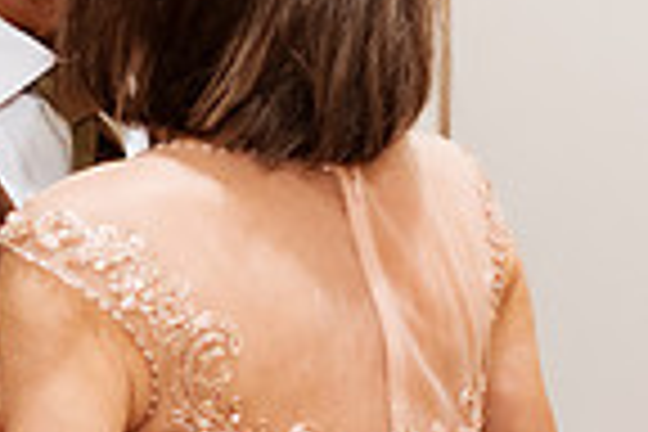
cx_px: 320
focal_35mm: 141
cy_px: 259
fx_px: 2538
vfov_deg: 9.7
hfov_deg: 14.6
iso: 1250
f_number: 1.8
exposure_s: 1/320
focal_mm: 35
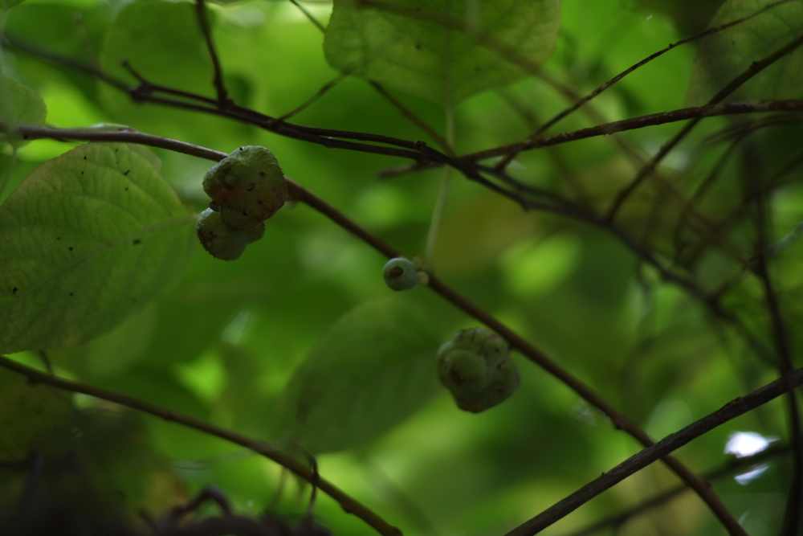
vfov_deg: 25.5
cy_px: 268
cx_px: 402
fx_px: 1182
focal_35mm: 53
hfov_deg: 37.5
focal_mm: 35
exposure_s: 1/125
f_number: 1.4
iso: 100
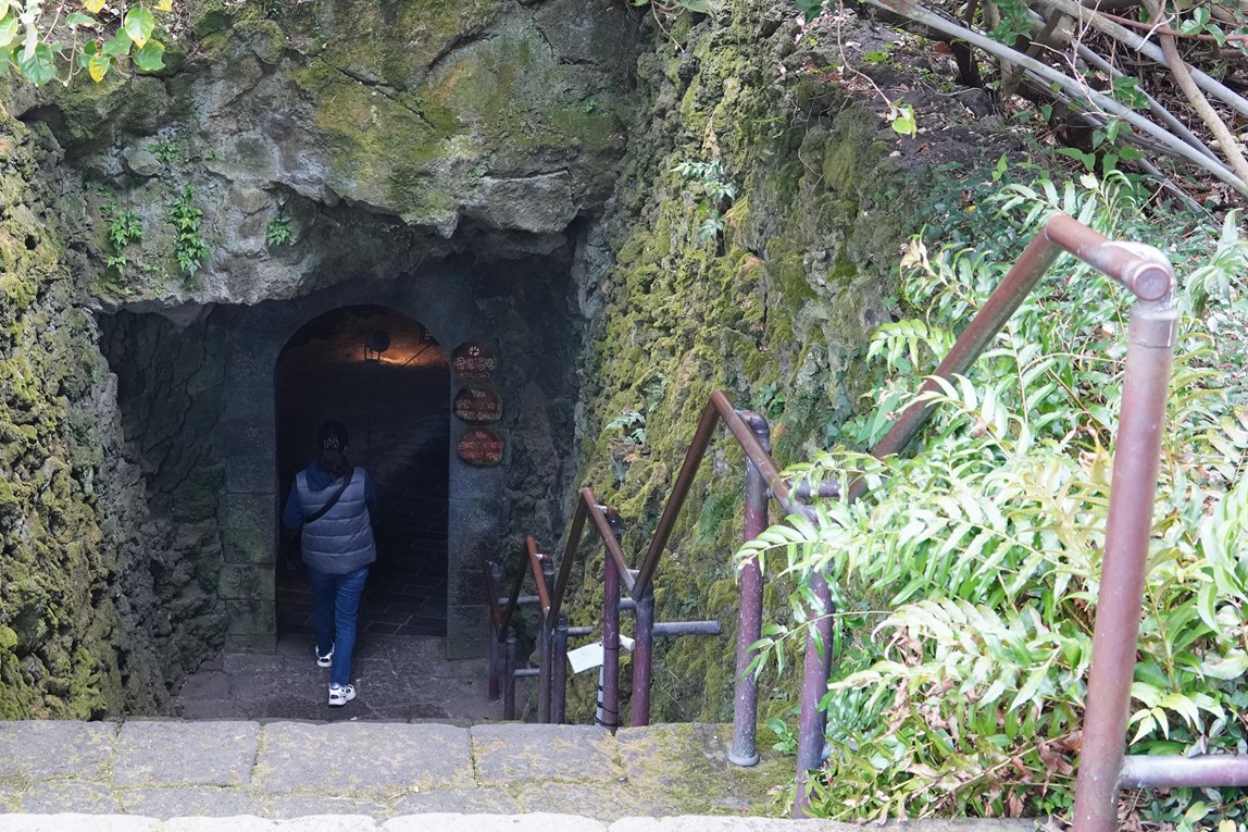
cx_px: 364
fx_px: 2114
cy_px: 231
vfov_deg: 22.1
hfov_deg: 32.5
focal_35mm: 61
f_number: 7.1
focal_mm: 35
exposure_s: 1/100
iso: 3200
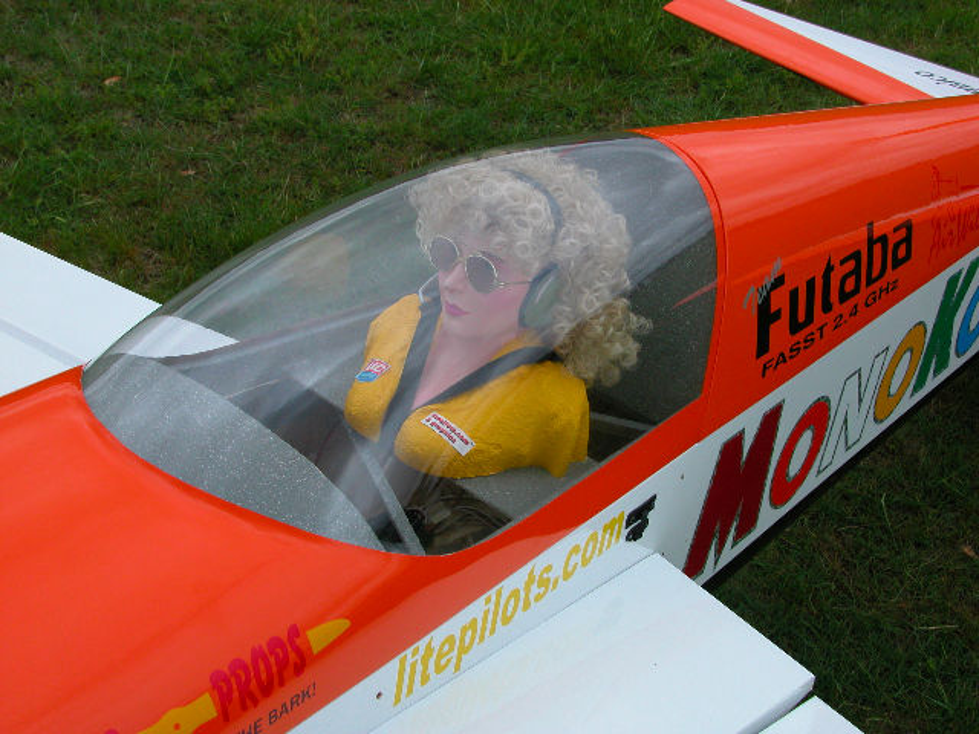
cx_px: 490
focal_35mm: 58
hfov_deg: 33.2
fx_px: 1640
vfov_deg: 25.2
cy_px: 367
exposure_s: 1/415
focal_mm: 14.7
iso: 100
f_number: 6.3
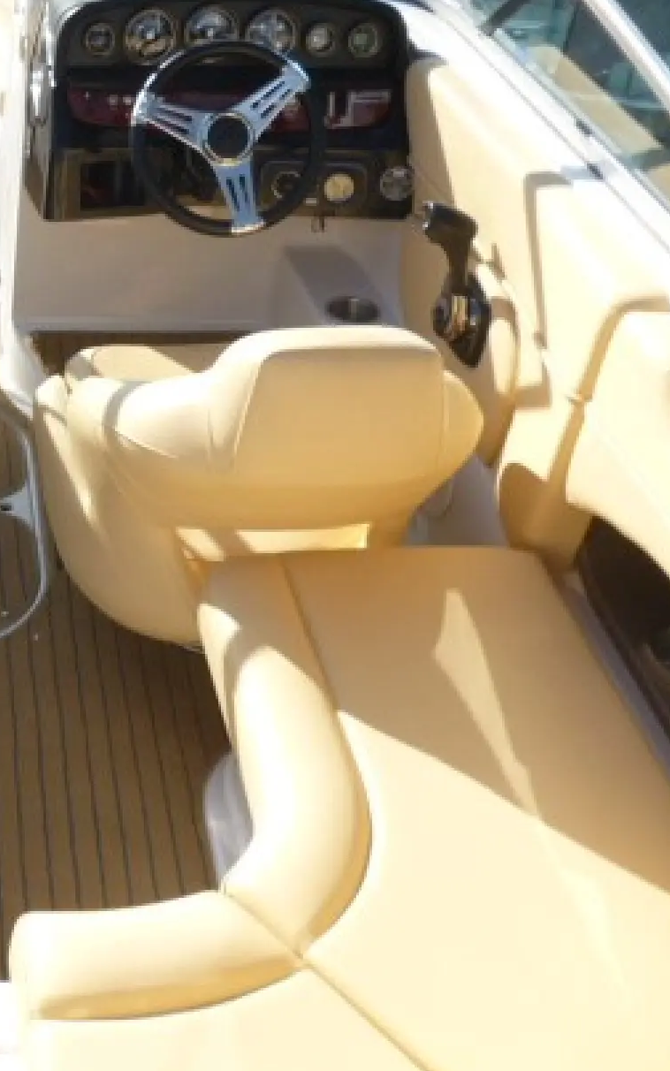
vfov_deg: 42.5
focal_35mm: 47
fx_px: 1372
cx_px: -118
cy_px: 452
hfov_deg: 24.9
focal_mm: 5
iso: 100
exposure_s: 1/80
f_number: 9
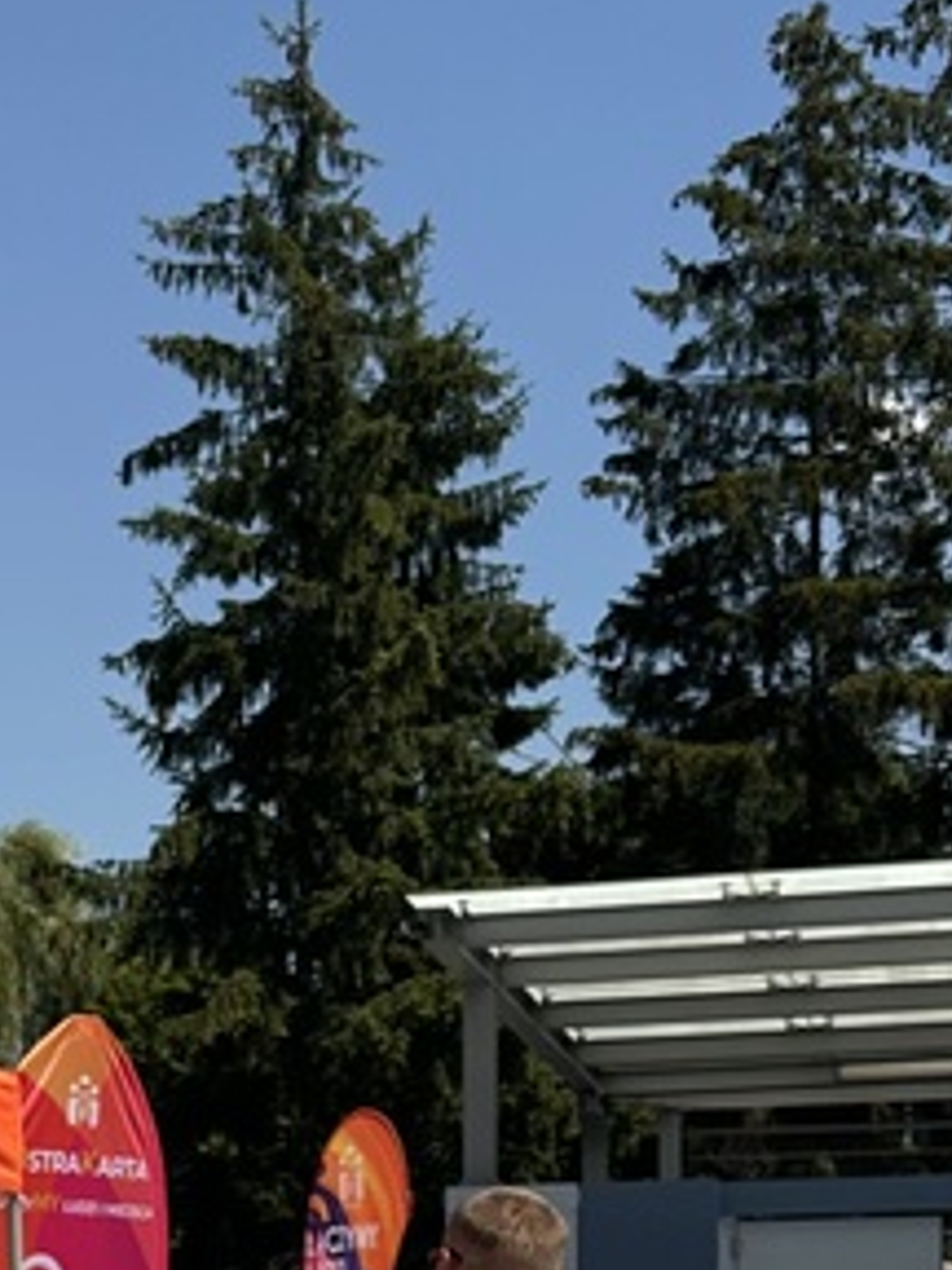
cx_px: -48
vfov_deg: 20.6
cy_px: 1442
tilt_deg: -2.1
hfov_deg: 16.0
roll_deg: +0.8
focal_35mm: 90
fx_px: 3300
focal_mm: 6.86
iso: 80
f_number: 1.78
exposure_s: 1/7576
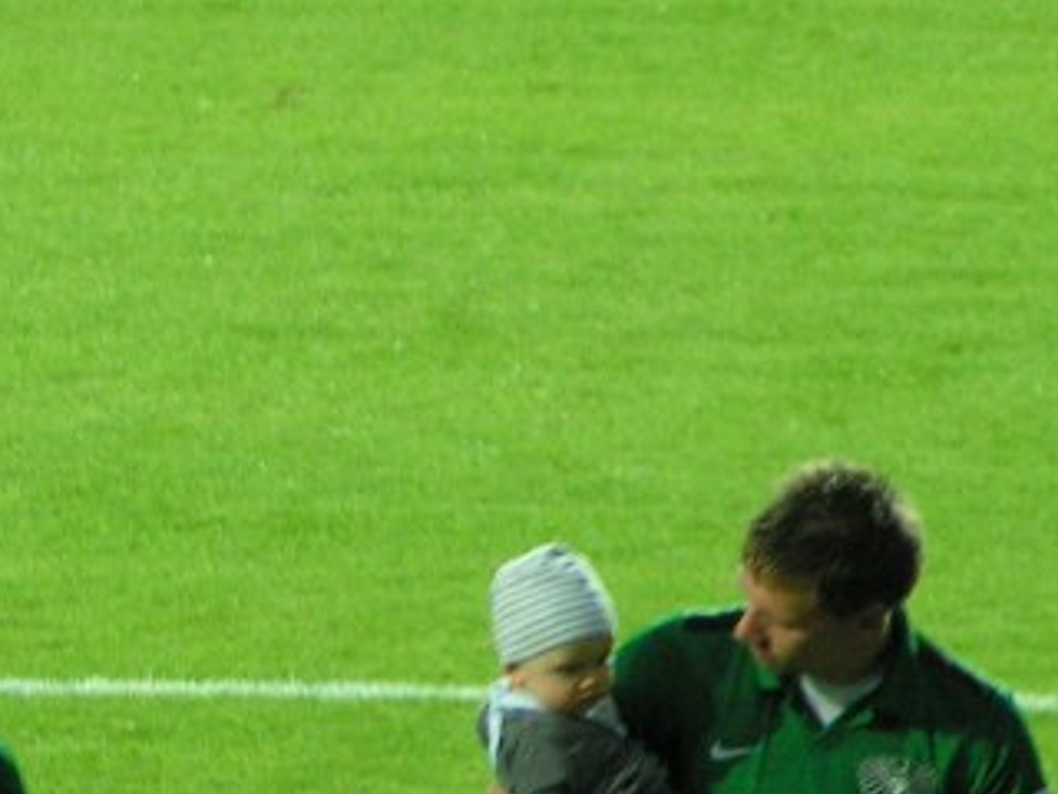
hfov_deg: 3.5
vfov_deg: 2.6
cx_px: 36
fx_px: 17269
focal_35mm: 565
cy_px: 771
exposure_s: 1/80
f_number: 3.5
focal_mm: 34.5
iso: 200
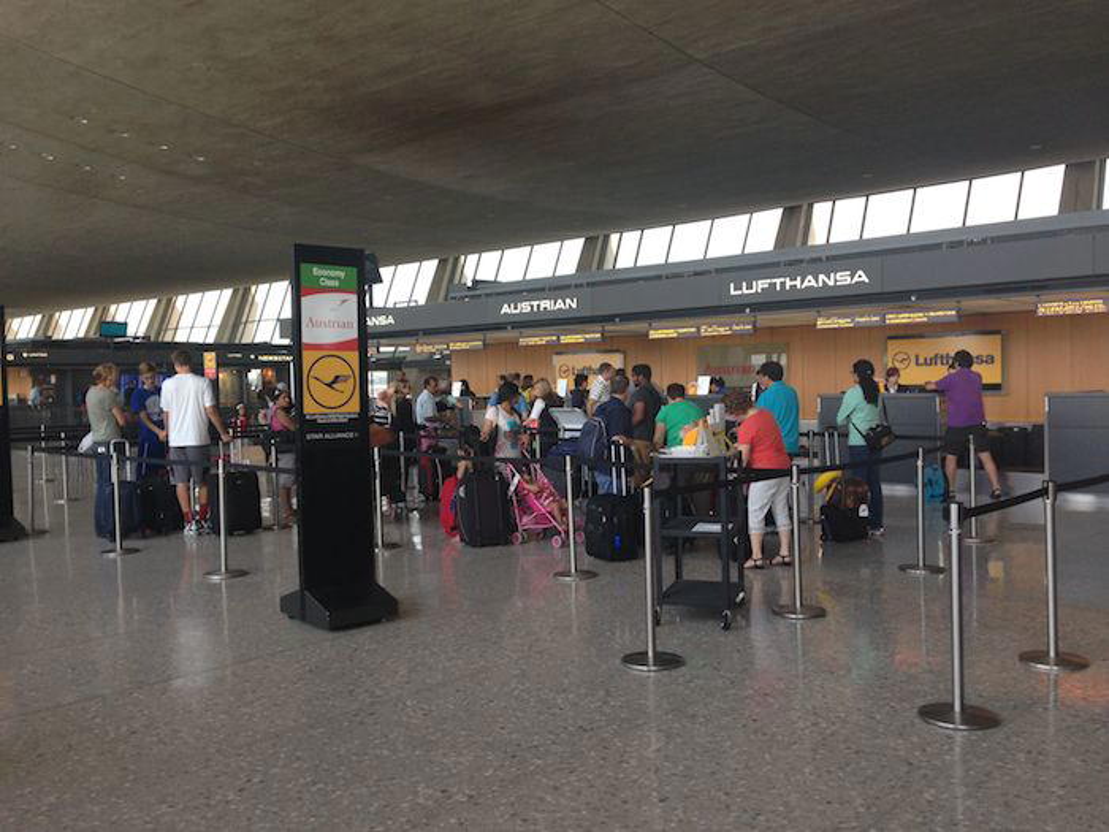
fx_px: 1057
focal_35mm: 33
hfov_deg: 55.4
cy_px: 416
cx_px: 554
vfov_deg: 42.9
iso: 50
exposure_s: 1/120
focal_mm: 4.12
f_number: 2.4
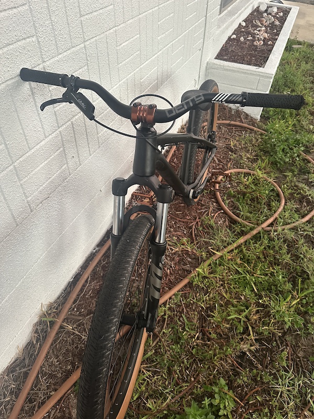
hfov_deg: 56.8
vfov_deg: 71.6
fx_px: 290
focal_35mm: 24
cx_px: 157
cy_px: 210
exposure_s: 1/60
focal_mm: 6.86
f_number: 1.78
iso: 500
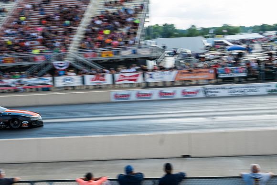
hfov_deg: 27.0
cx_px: 138
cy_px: 92
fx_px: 577
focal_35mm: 75
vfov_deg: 18.2
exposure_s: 1/200
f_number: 9
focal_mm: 50
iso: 400
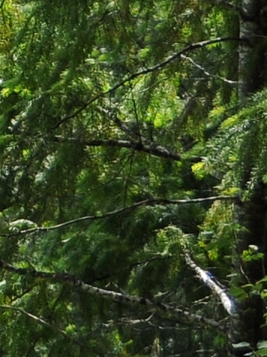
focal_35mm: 377
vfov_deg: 5.2
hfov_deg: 3.8
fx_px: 3882
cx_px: -694
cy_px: -231
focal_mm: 29
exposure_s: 1/1000
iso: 400
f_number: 4
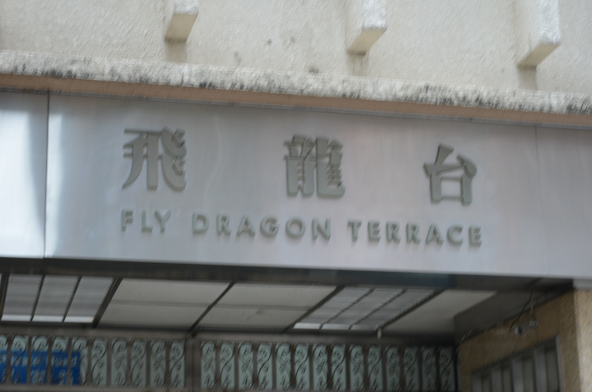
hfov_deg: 24.7
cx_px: 296
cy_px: 196
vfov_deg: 16.5
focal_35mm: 82
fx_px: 1354
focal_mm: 55
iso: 400
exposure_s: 1/60
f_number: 4.5
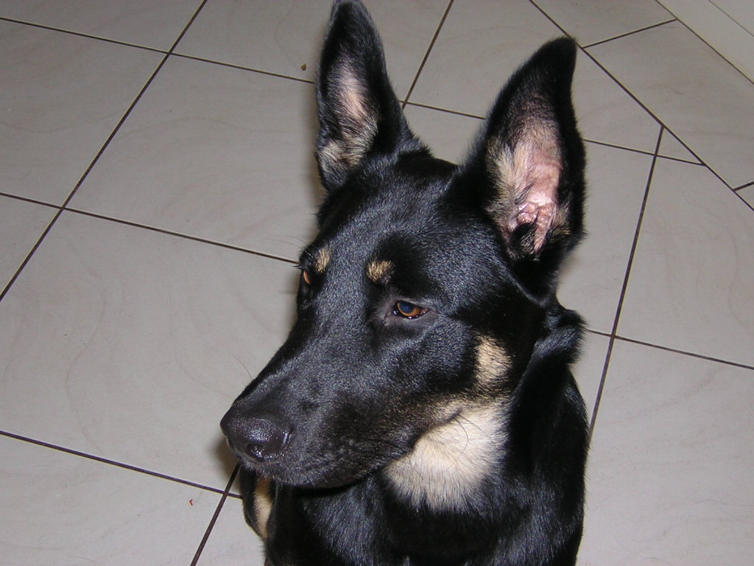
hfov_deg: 31.2
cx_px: 377
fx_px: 1350
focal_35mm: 62
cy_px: 283
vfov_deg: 23.7
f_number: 3.4
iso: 147
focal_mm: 8.1
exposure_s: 1/60.1
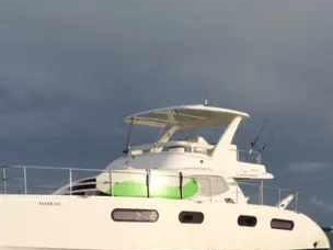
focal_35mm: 61
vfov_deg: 23.0
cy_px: 257
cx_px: 166
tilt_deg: -0.6
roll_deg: +1.7
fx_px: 587
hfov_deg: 31.7
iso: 32
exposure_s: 1/1953
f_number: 2.2
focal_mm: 4.15
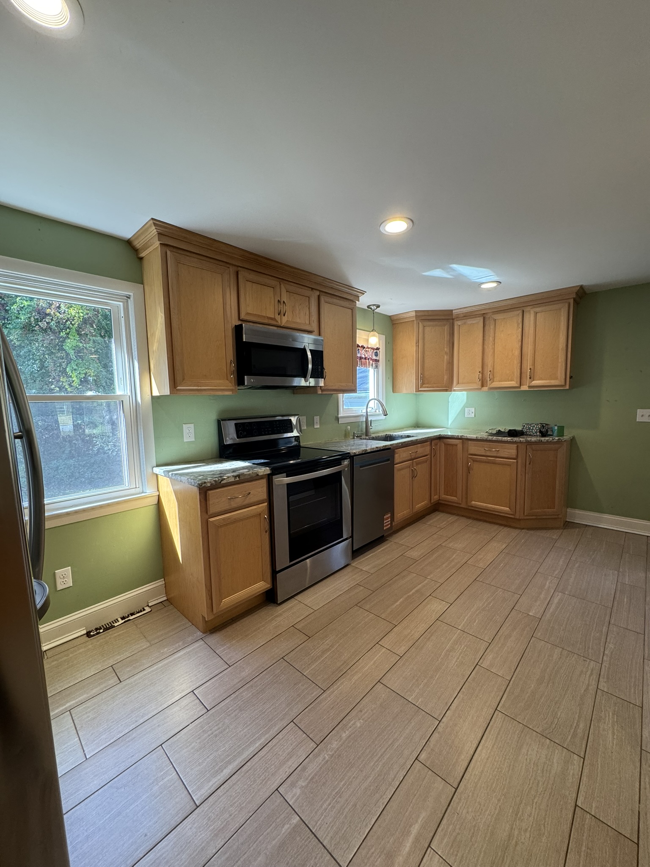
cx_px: 325
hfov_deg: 85.7
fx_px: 351
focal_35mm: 14
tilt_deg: -5.6
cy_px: 434
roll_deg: +2.2
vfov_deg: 102.1
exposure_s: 1/120
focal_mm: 2.22
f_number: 2.2
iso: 160
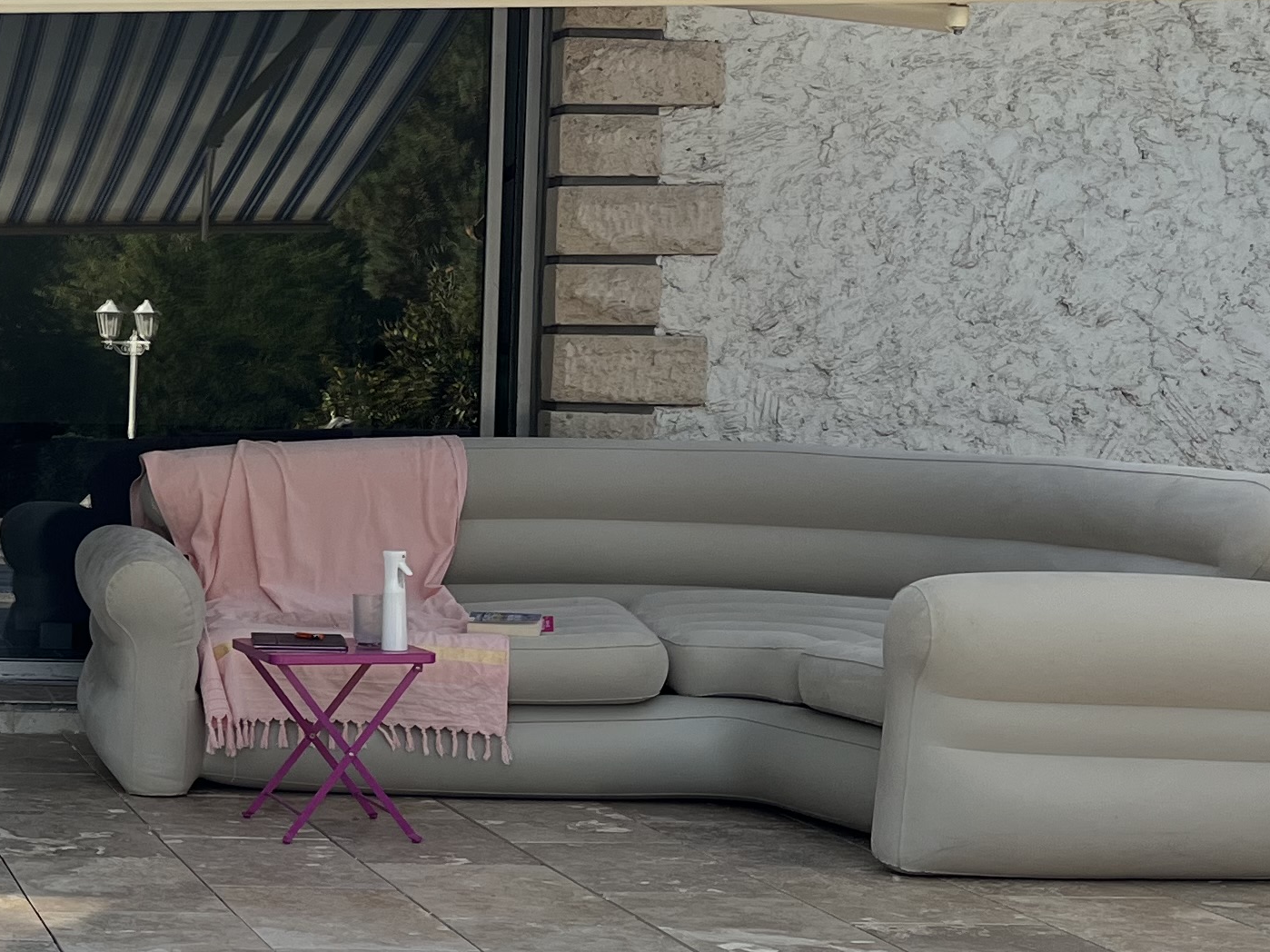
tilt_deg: -3.4
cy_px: 480
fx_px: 2751
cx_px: -270
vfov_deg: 19.6
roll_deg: +0.3
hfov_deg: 23.6
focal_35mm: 75
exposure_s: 1/1175
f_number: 1.6
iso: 50
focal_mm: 5.1
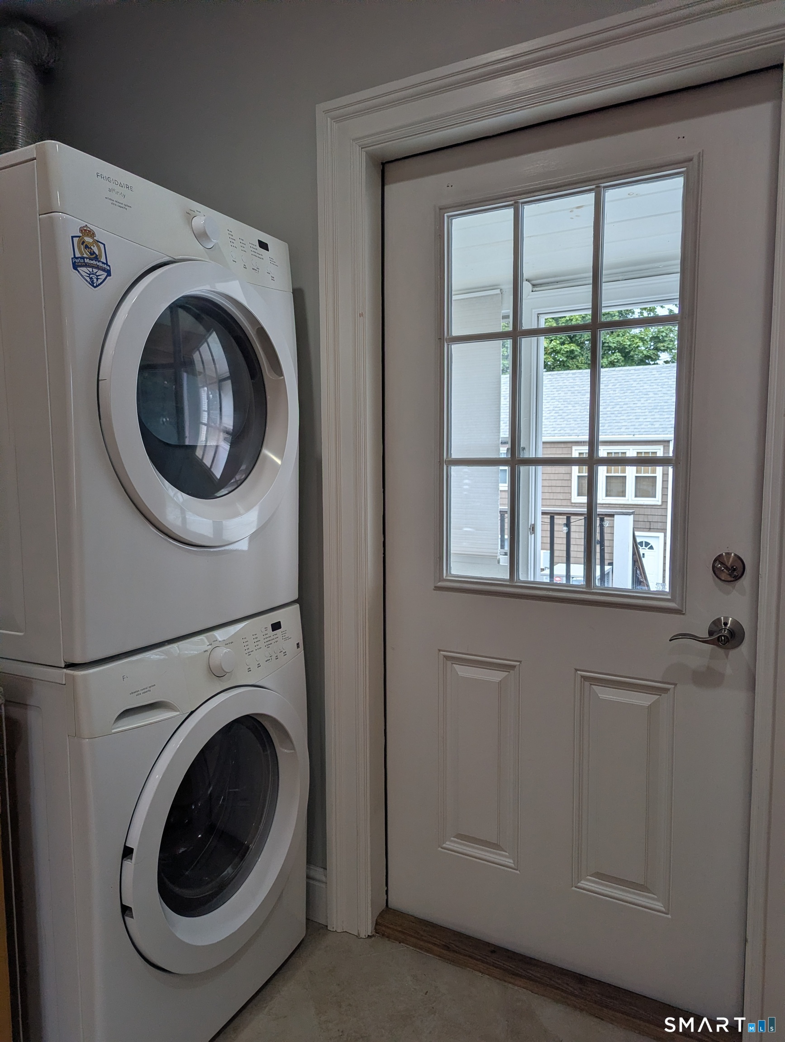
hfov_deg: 56.9
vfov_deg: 71.5
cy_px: 521
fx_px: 724
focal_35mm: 24
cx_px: 392
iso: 59
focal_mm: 6.81
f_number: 1.85
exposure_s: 1/164
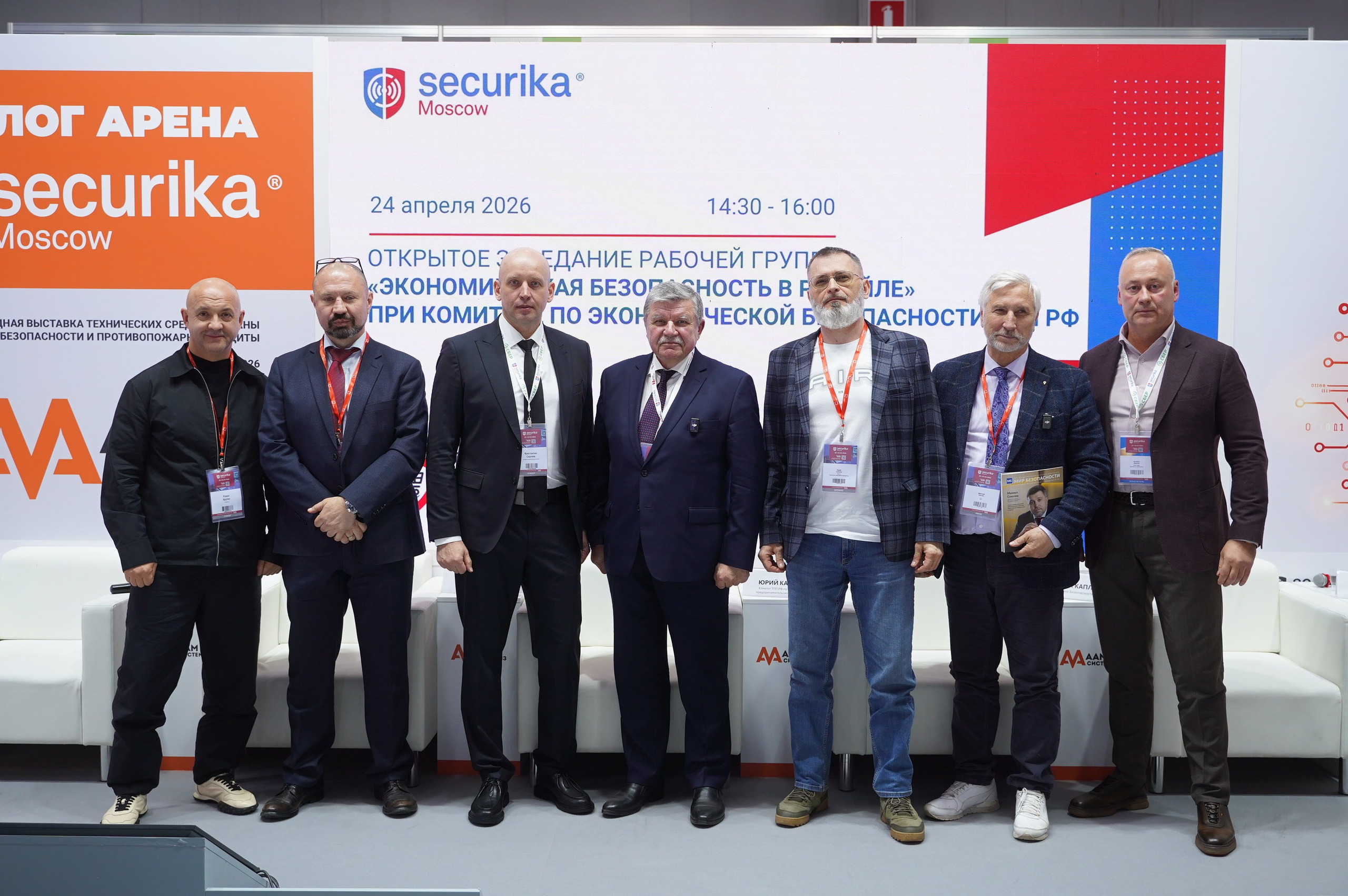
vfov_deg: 35.9
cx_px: 674
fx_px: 1384
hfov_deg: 51.9
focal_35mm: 37
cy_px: 448
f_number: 3.5
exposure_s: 1/100
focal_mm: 37
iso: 640
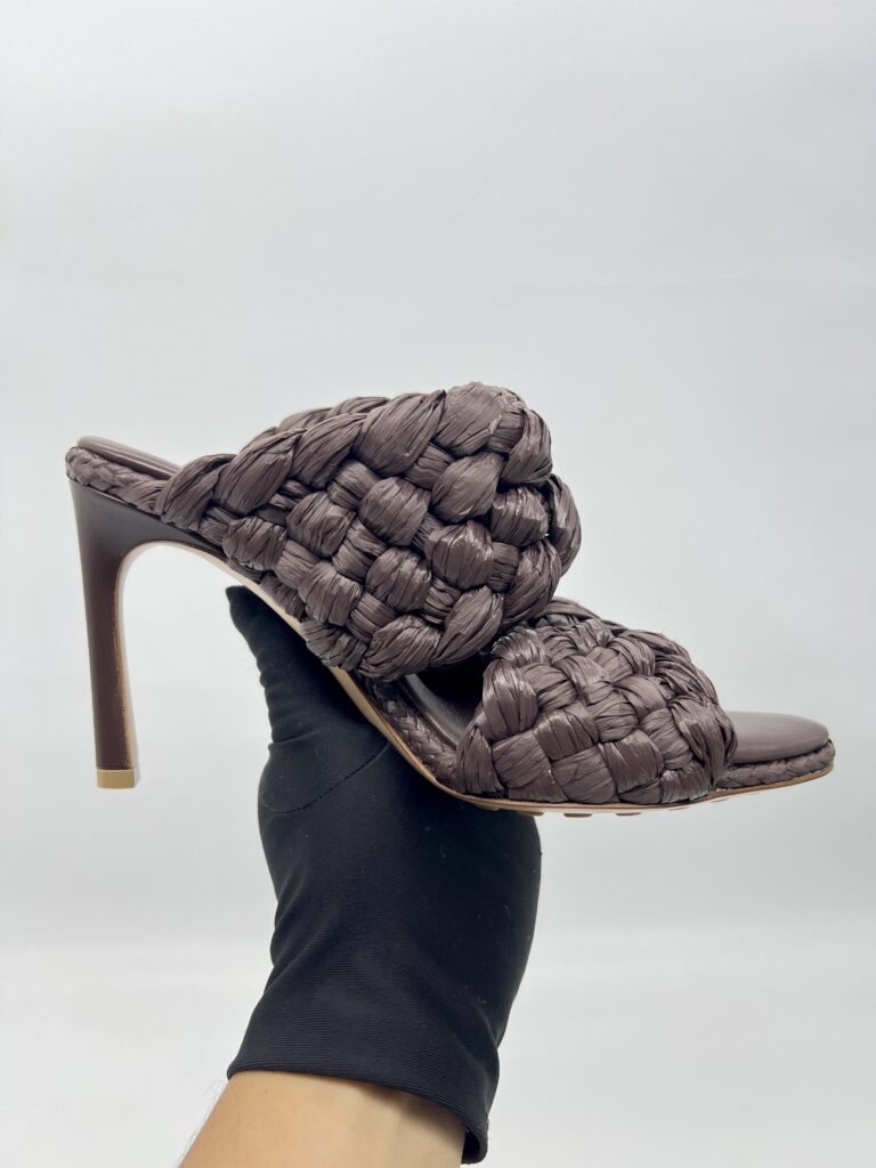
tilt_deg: -15.5
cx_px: 438
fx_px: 877
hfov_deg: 53.1
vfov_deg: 67.3
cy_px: 584
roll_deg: +1.9
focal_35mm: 26
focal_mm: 5.7
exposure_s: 1/100
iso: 32
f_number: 1.5
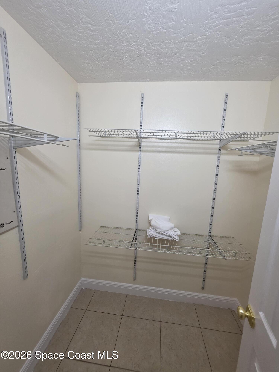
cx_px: 140
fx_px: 140
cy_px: 186
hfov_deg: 89.9
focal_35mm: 13
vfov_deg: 106.2
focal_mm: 2.2
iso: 160
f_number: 1.9
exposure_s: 1/120
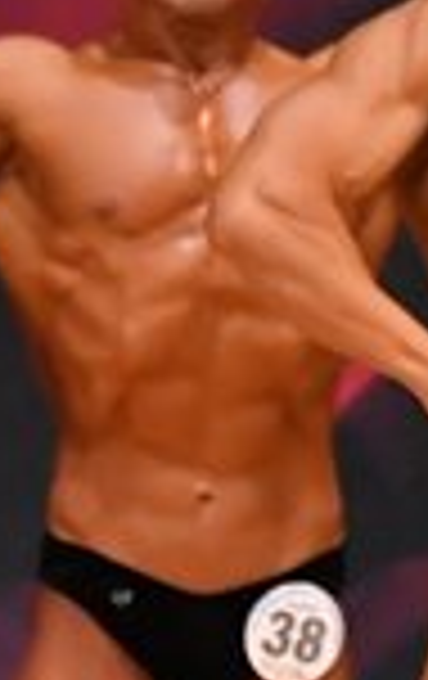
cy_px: 576
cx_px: -264
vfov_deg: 1.4
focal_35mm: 1486
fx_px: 27602
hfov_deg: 0.9
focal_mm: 190
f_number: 5.6
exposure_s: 1/400
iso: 6400
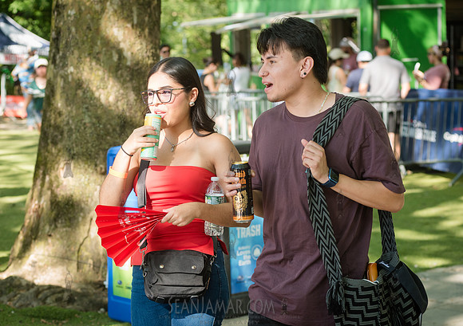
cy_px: 179
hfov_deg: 21.9
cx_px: 194
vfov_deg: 15.5
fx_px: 1197
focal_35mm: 91
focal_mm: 80
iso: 500
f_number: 4.5
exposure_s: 1/400
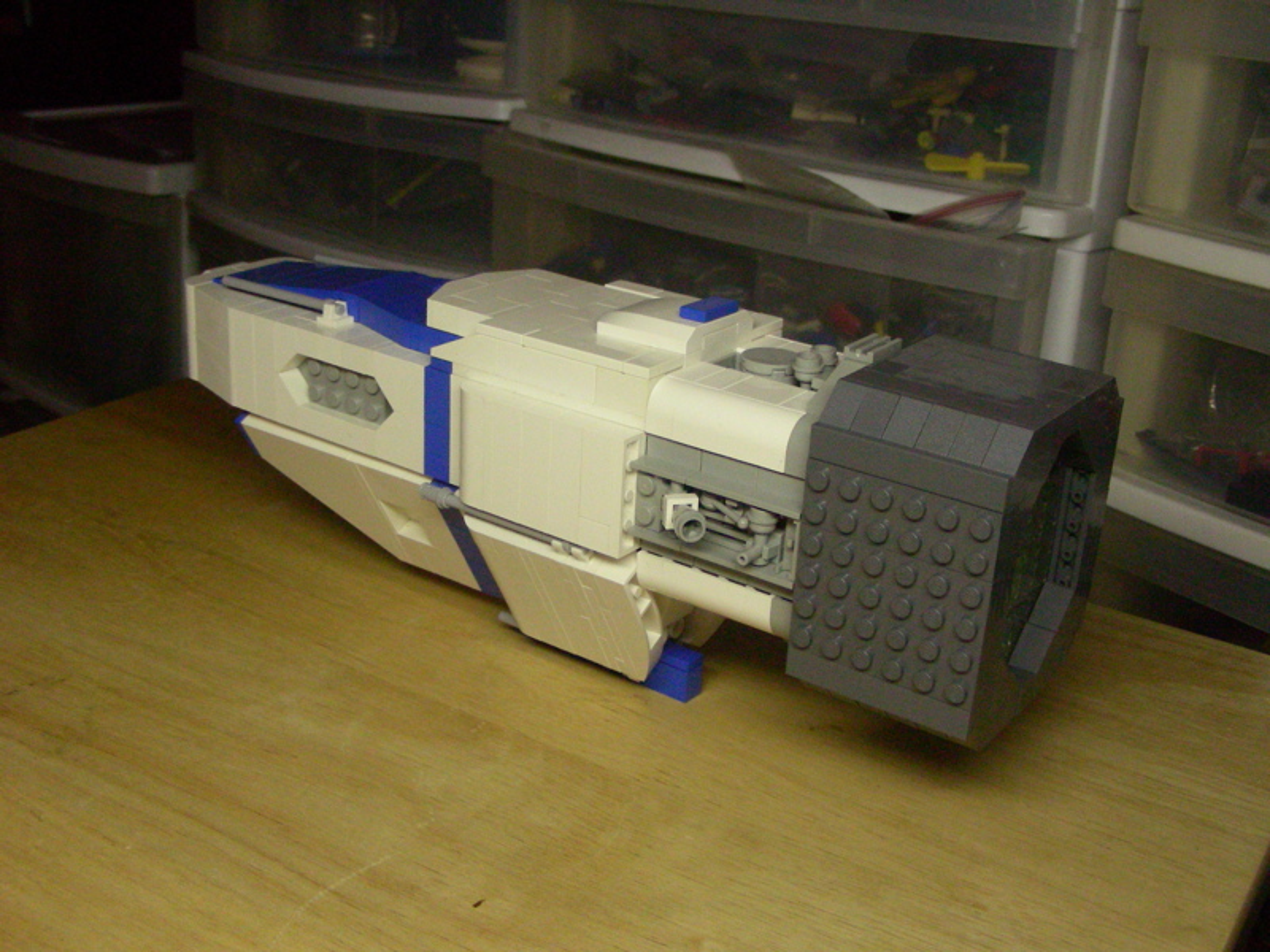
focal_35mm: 41
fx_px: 1504
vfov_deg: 35.1
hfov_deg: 45.8
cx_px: 635
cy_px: 476
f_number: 3.5
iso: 400
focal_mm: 6.8
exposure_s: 1/91.6
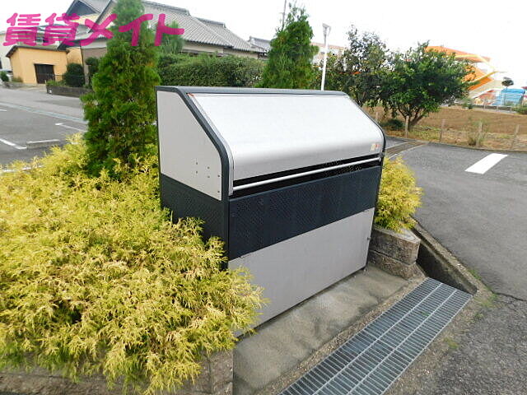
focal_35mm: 23
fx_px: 350
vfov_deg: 58.9
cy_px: 198
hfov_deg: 73.9
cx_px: 264
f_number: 3
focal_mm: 4
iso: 125
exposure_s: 1/250
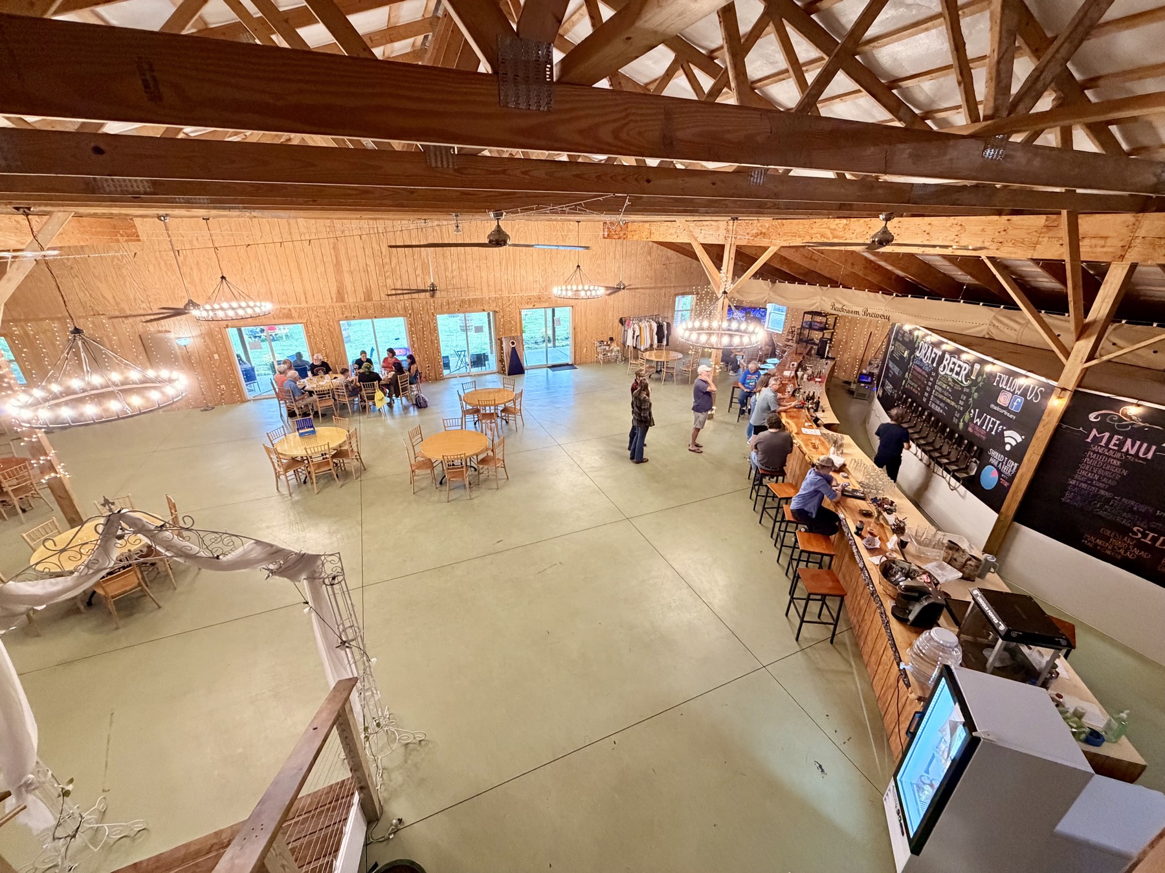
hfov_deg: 102.1
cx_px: 582
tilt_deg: -24.0
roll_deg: +0.0
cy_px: 436
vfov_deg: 85.7
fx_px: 471
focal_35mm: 14
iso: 500
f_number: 2.2
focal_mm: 2.22
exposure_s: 1/60
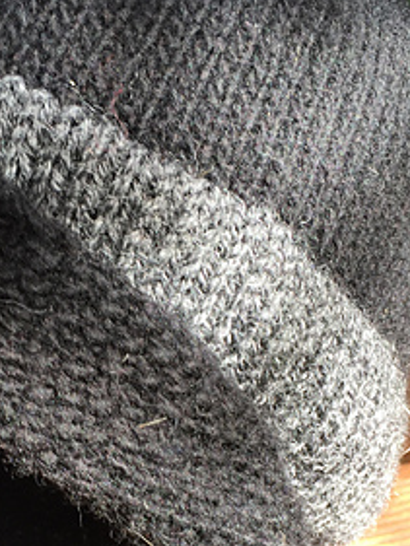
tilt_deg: -38.8
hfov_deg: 22.1
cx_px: 99
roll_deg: -5.8
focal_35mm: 66
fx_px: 1042
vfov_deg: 28.9
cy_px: 418
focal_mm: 4.15
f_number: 2.2
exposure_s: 1/127
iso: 32
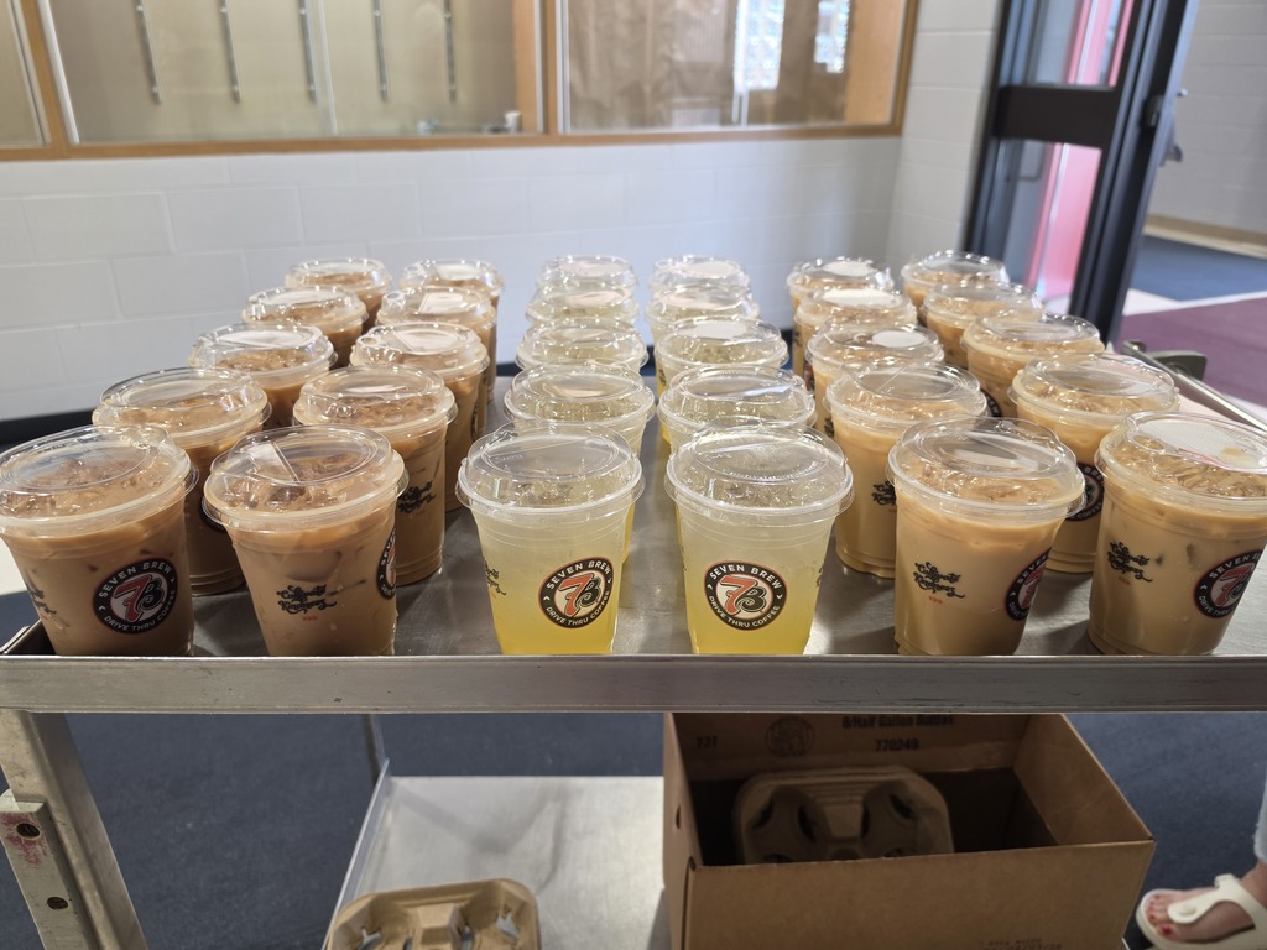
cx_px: 634
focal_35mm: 23
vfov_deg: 58.9
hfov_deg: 73.9
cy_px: 475
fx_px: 842
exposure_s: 1/120
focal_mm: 6.5
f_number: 1.4
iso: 100
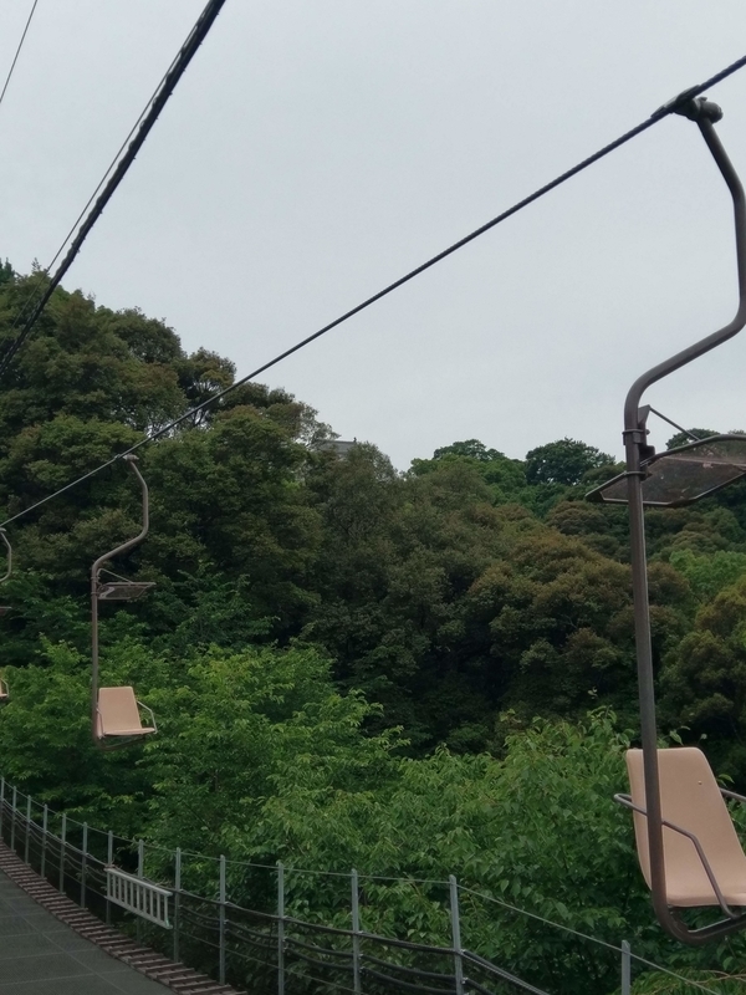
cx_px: 373
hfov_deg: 53.1
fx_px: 747
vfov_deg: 67.3
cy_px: 498
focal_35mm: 26
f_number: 1.8
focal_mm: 4.58
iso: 125
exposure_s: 1/3692
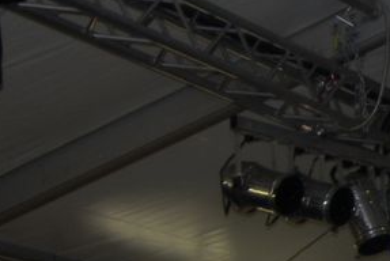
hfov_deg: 9.6
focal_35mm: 201
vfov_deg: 6.8
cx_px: 751
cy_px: 244
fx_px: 2180
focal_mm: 24
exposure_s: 1/60
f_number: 3.5
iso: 125
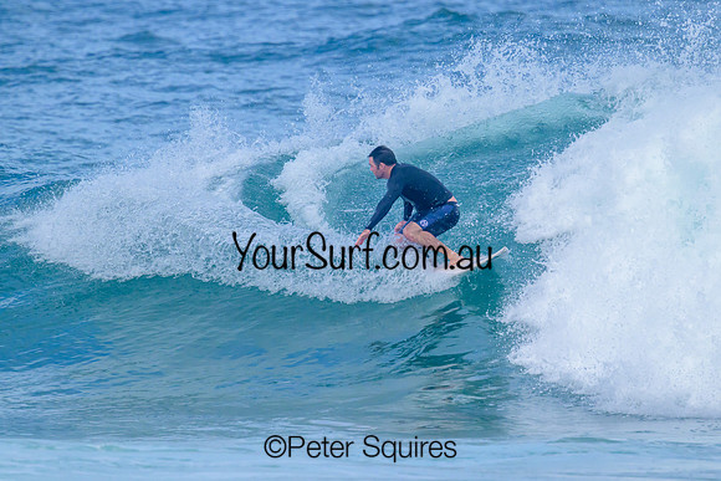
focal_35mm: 812
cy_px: 227
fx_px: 16260
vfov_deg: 1.7
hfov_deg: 2.5
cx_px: 403
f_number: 11
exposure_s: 1/1600
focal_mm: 720
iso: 1250
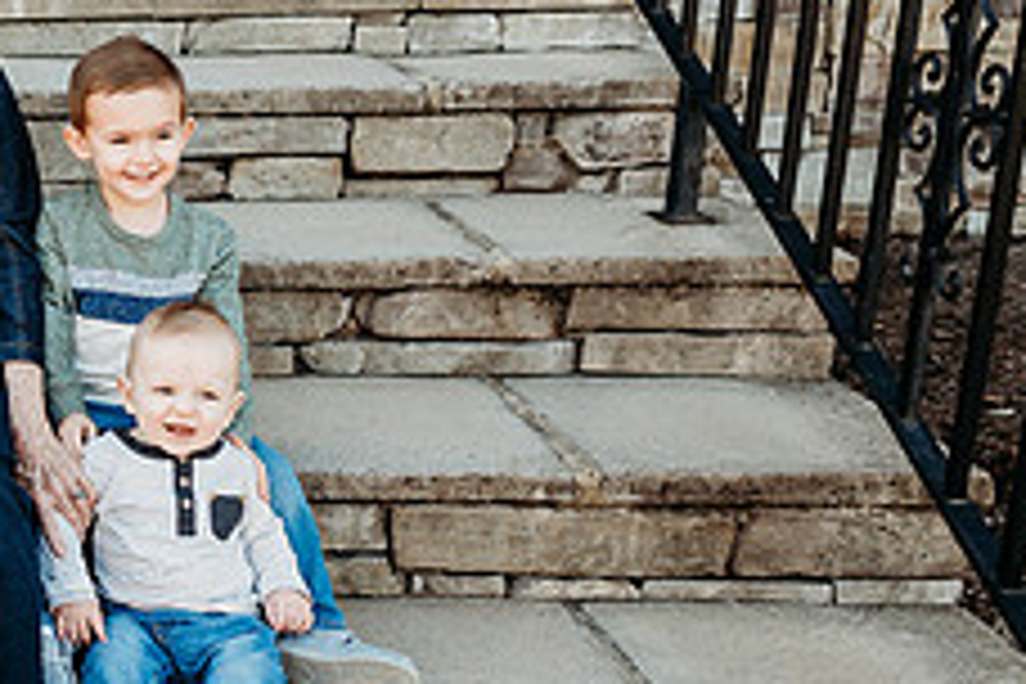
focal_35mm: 61
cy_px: 335
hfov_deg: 28.3
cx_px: -234
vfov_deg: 22.3
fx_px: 1738
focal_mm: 24
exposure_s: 1/320
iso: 250
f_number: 2.8
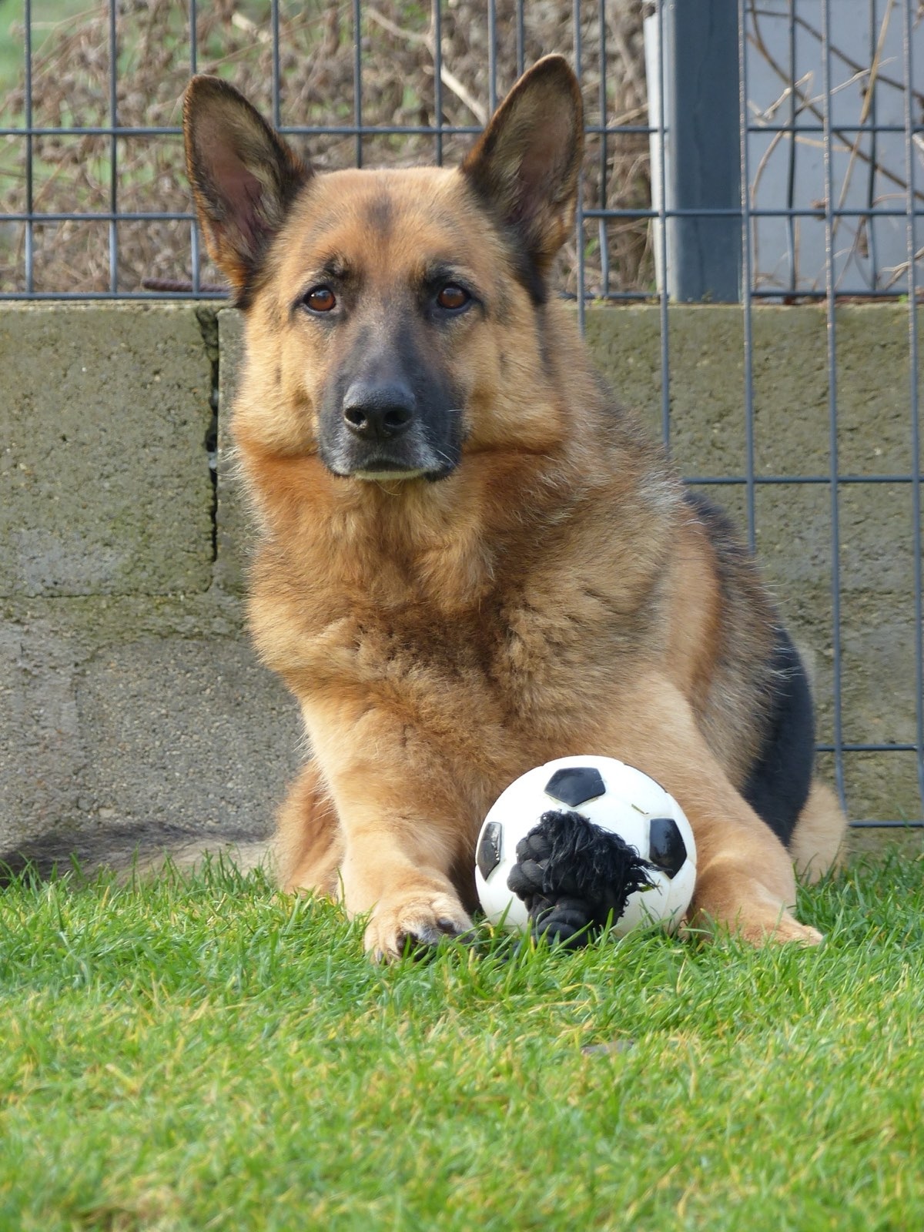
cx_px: 462
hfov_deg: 4.7
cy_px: 616
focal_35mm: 313
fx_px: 11140
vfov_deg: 6.3
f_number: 2.8
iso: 100
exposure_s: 1/100
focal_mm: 51.2
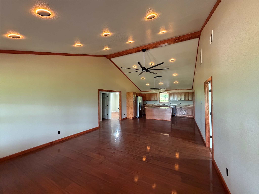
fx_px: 105
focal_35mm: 14
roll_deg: +0.7
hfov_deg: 102.1
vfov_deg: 85.7
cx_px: 130
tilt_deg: +1.4
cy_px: 97
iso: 800
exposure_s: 1/60
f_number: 2.2
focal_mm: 2.22
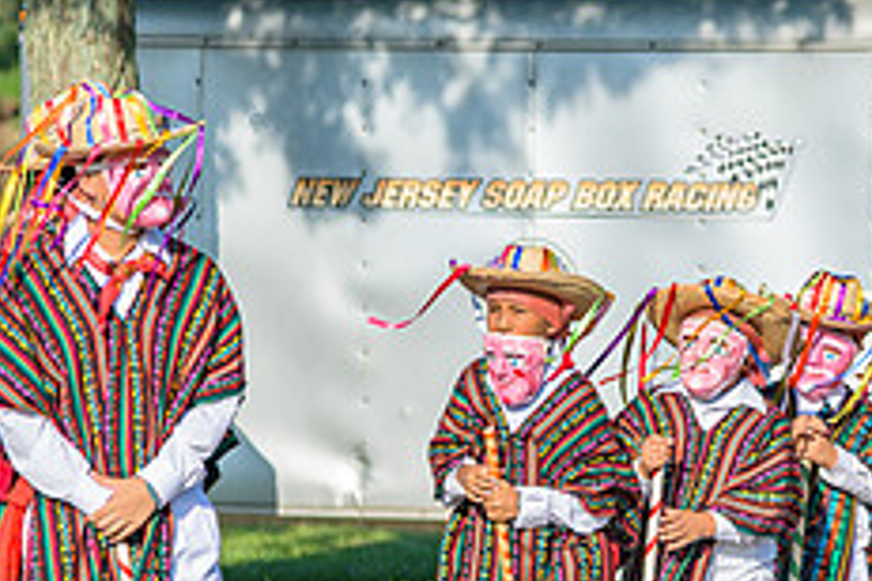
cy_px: 473
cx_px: 562
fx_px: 6806
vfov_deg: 4.9
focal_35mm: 281
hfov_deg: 7.3
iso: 64
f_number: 4
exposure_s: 1/200
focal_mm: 112
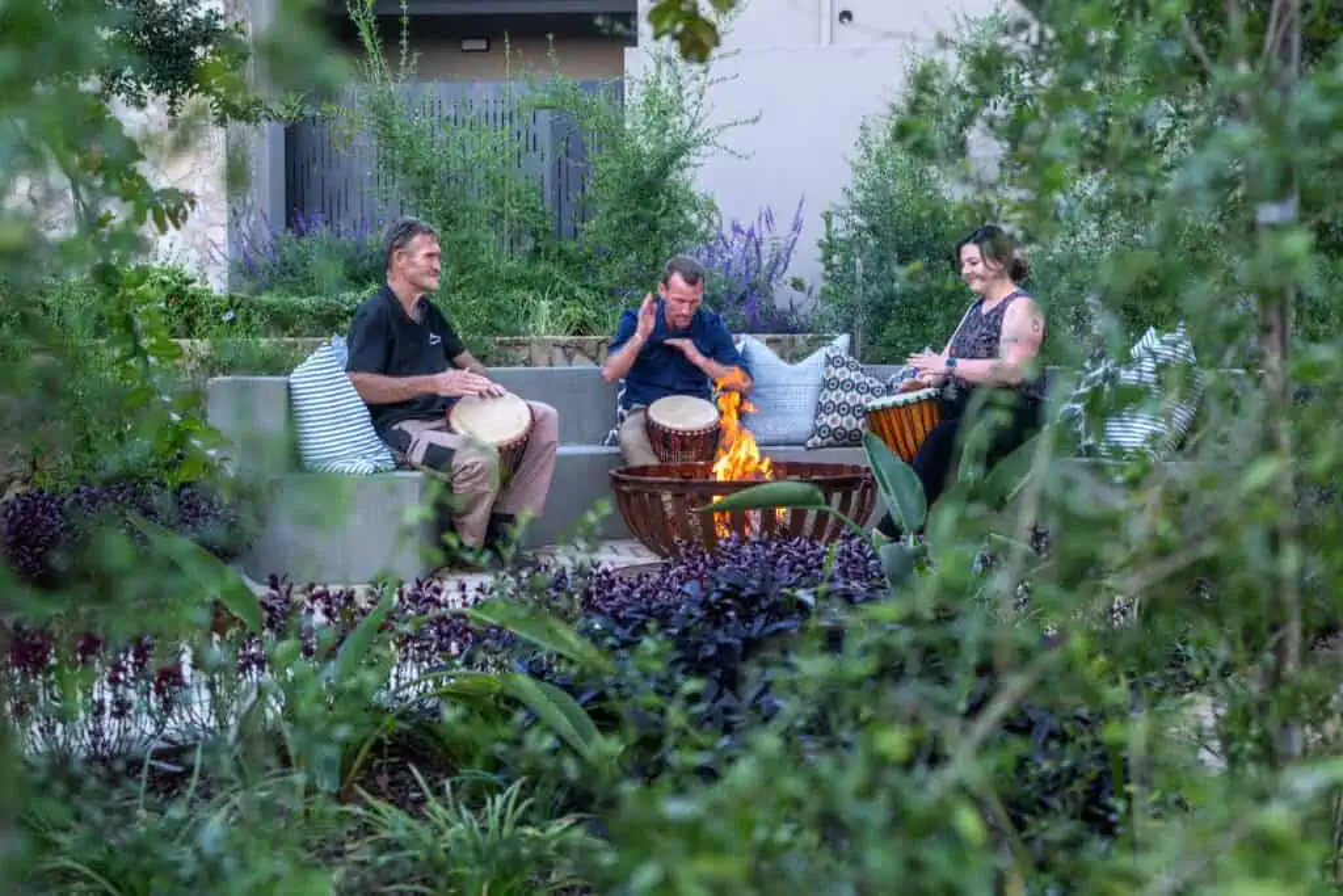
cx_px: 672
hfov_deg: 39.6
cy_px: 448
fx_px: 1865
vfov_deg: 27.0
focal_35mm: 50
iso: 800
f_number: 5
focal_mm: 50
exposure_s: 1/100
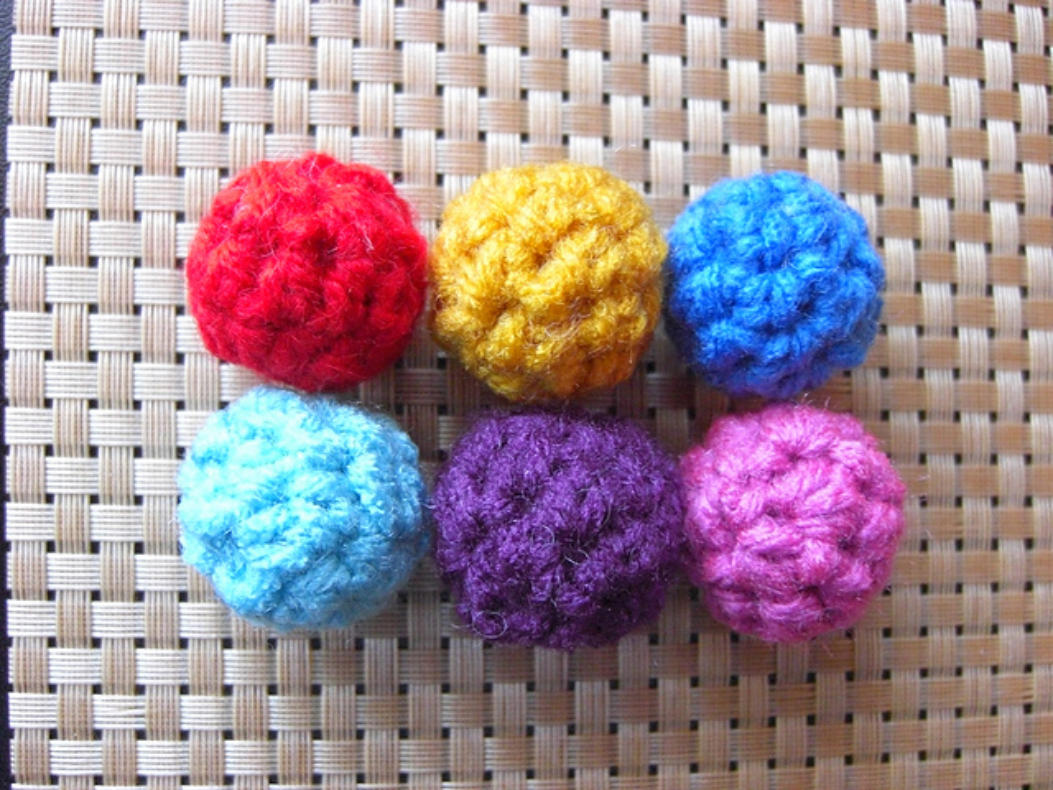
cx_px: 526
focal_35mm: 38
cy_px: 395
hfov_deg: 49.0
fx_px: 1156
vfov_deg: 37.7
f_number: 2.8
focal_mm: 7.9
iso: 800
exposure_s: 1/20
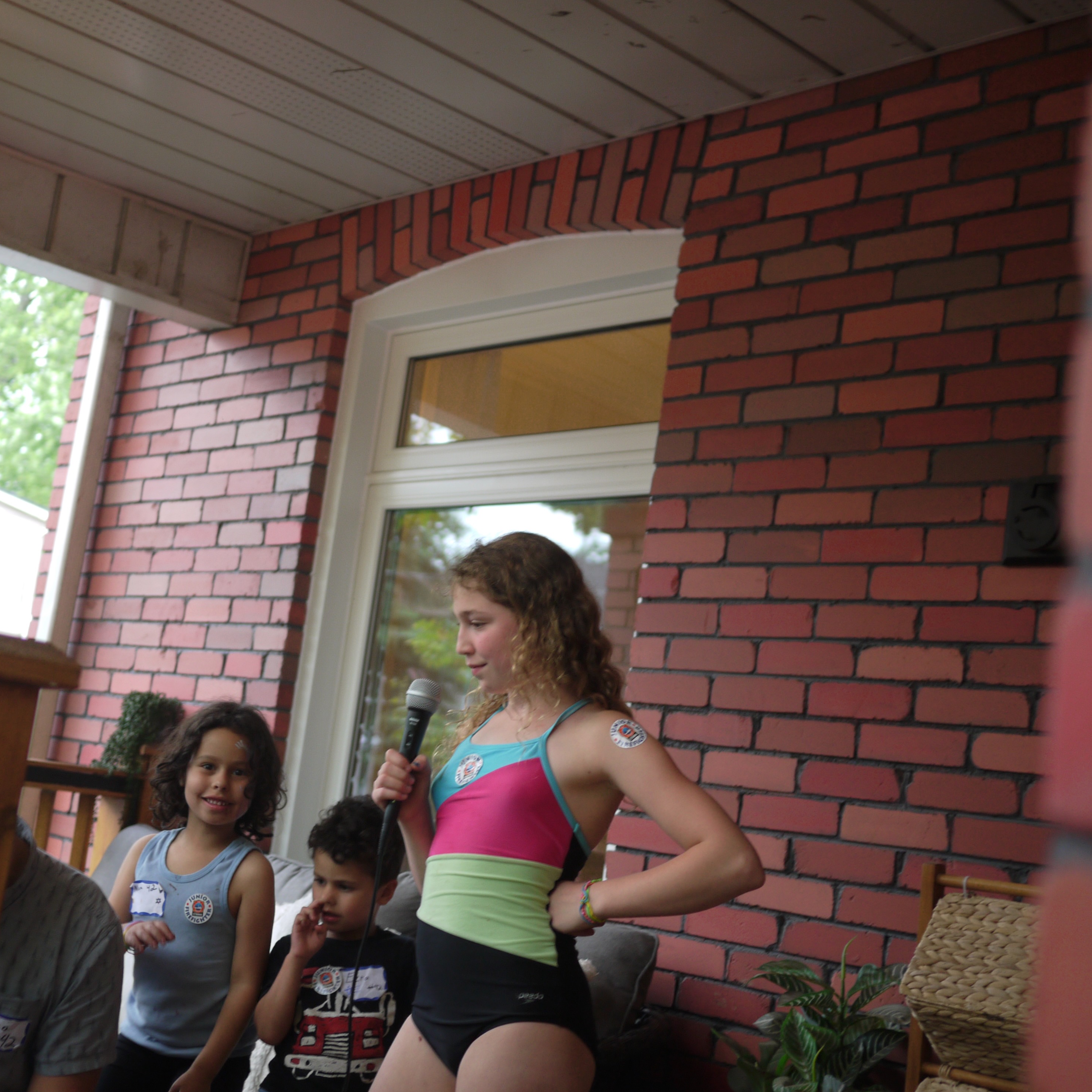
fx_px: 1713
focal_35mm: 48
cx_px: 417
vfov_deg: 35.4
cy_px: 554
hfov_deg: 35.2
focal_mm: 20
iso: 200
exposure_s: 1/125
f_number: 1.7
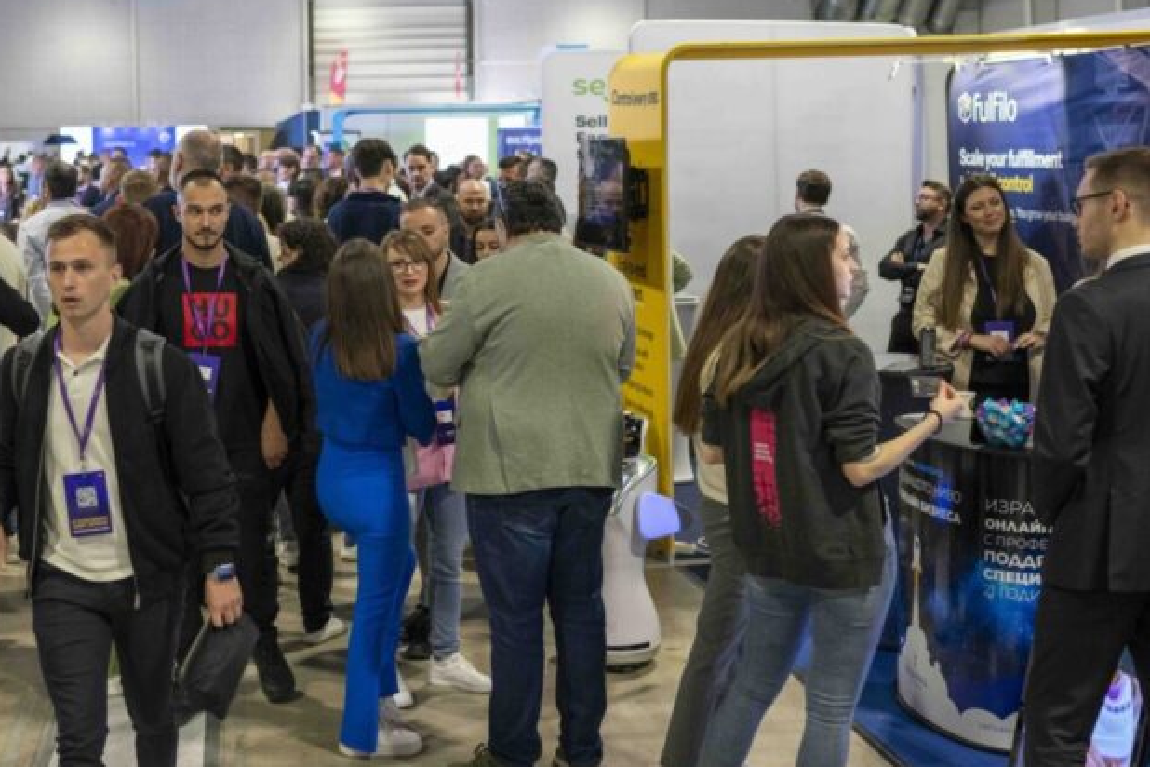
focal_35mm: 58
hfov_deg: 34.0
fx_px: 1853
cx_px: 348
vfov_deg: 23.3
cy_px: 285
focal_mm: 35
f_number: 2.2
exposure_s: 1/200
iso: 1250
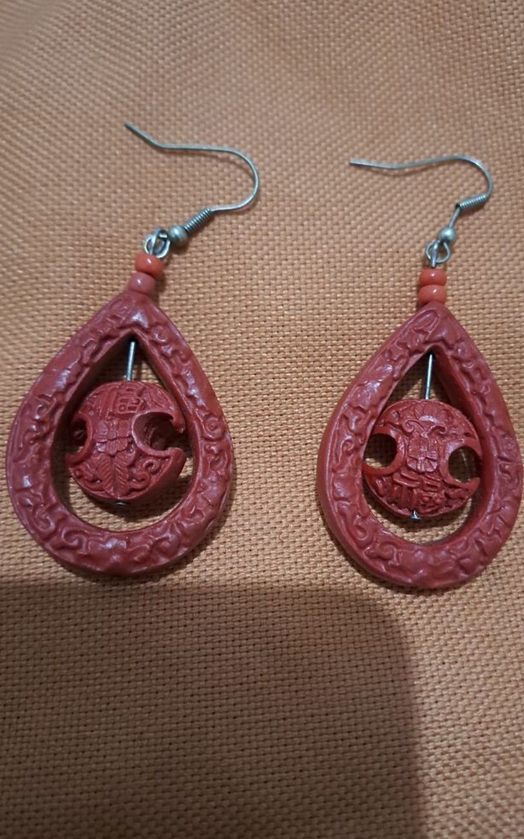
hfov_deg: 46.0
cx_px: 286
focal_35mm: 27
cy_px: 420
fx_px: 617
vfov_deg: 68.4
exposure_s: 1/20
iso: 800
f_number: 1.8
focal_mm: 4.65
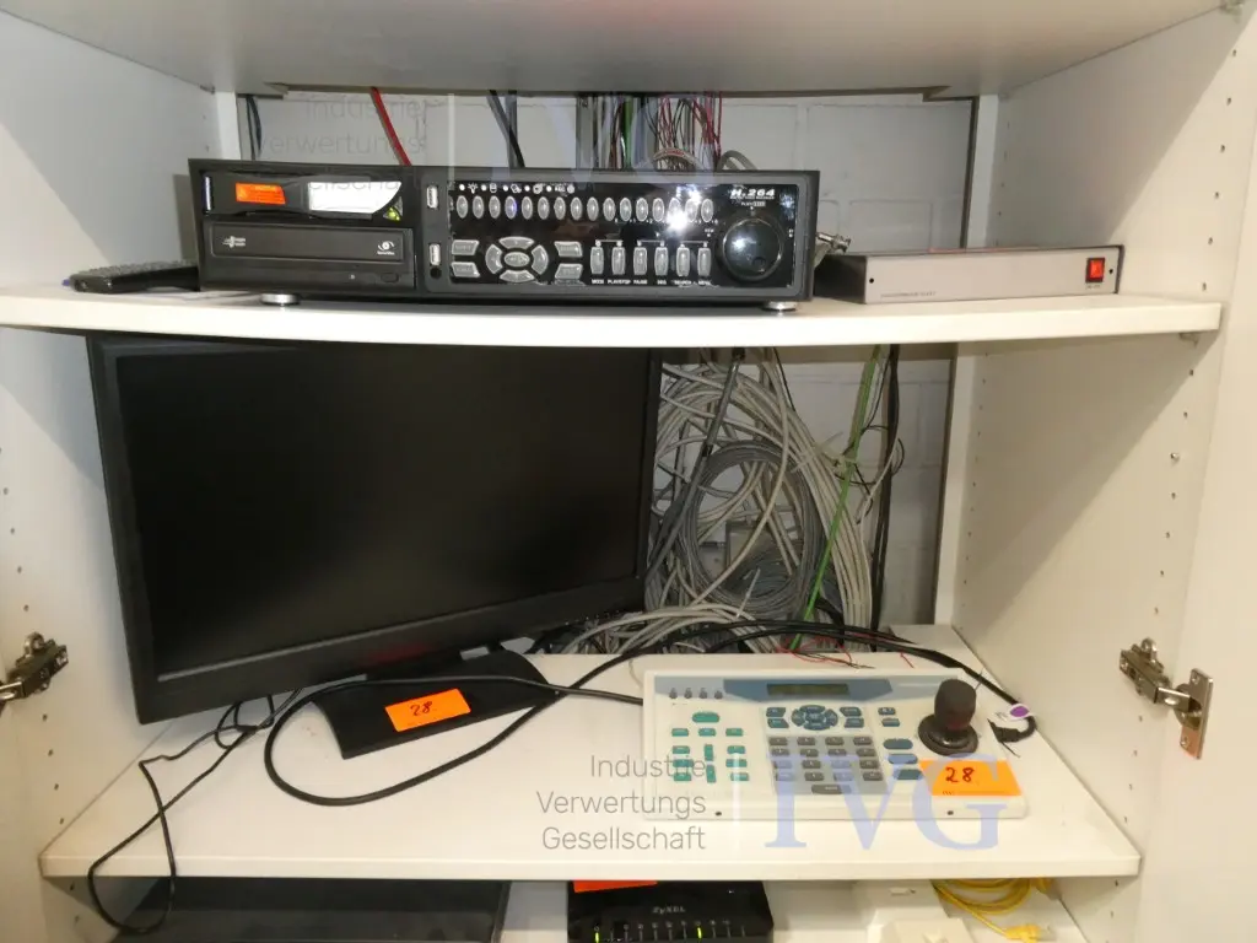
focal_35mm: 24
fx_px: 872
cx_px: 628
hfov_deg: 71.6
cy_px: 472
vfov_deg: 56.8
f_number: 3.3
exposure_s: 1/60
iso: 800
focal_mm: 4.3
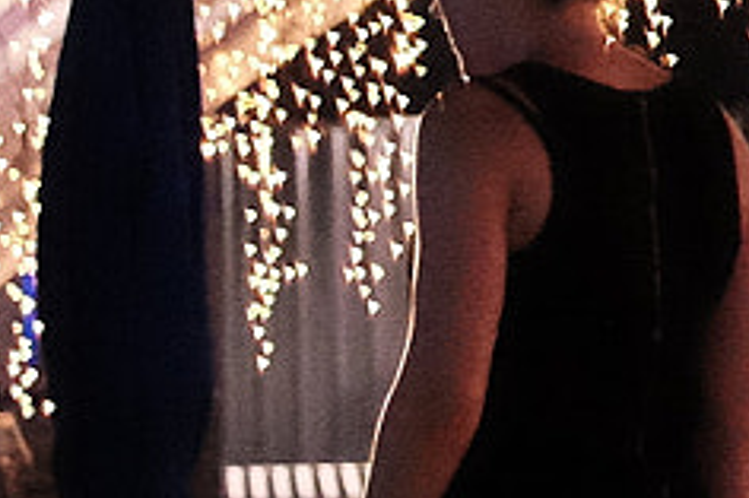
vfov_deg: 4.2
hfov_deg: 5.9
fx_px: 6757
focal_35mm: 325
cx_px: -1561
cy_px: 768
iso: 6400
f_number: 1.8
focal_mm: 32
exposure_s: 1/180
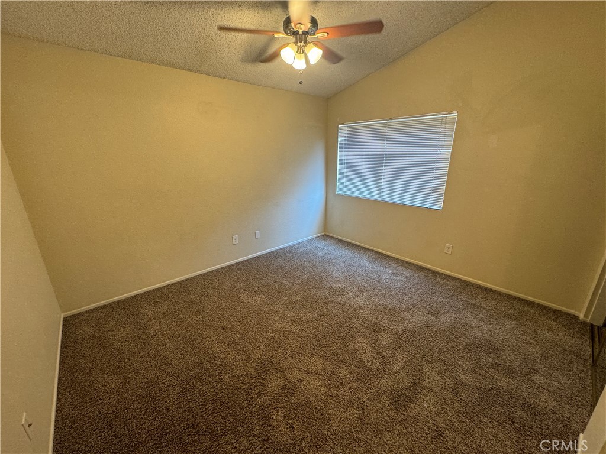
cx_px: 303
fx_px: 245
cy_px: 227
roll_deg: +0.9
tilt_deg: -16.6
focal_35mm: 14
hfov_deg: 102.1
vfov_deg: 85.7
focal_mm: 2.22
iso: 200
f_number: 2.2
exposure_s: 1/120
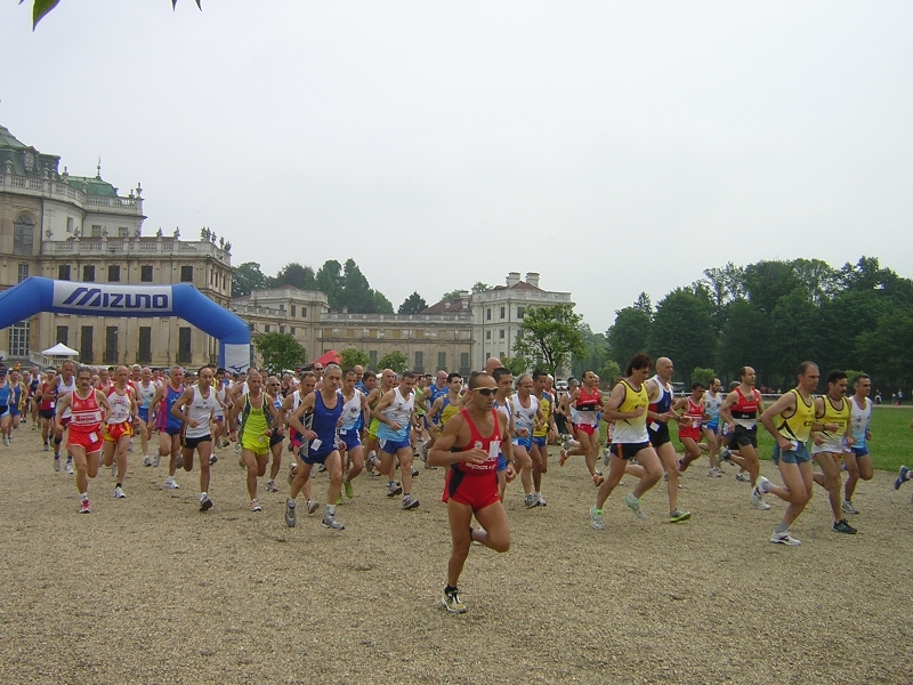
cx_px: 456
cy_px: 342
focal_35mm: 36
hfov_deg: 51.4
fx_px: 950
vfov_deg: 39.7
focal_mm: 4.7
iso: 100
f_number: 5.2
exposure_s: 1/357
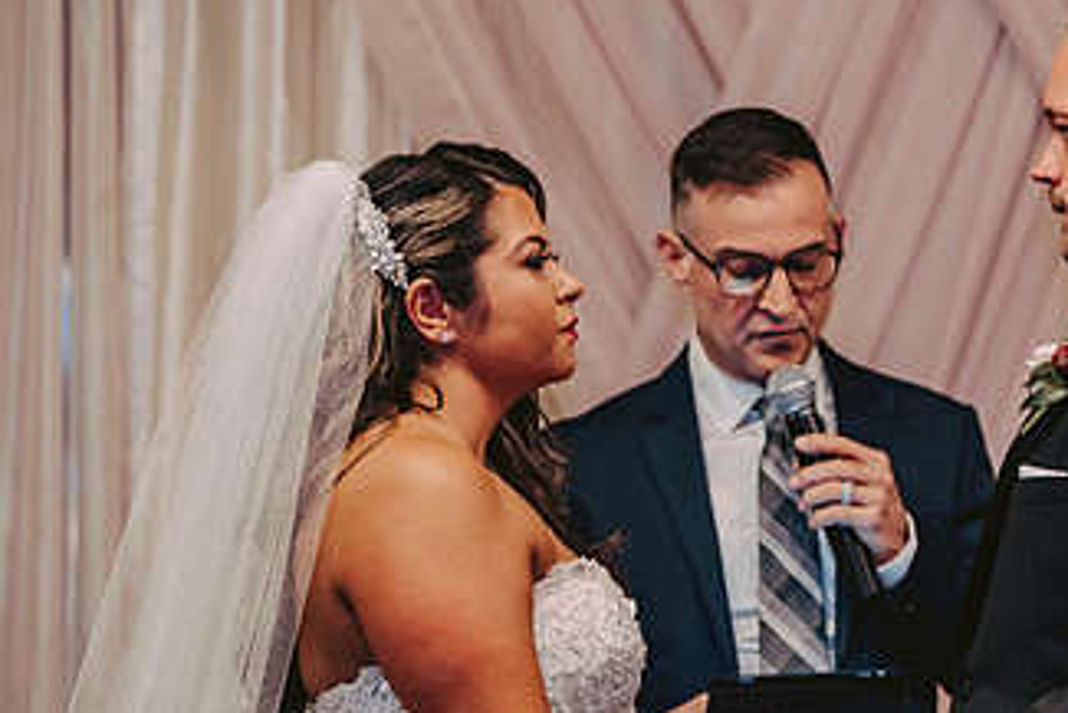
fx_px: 6470
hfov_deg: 9.4
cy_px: 393
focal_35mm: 218
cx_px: 848
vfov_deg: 6.3
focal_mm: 122
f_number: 3.2
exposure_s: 1/60
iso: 500
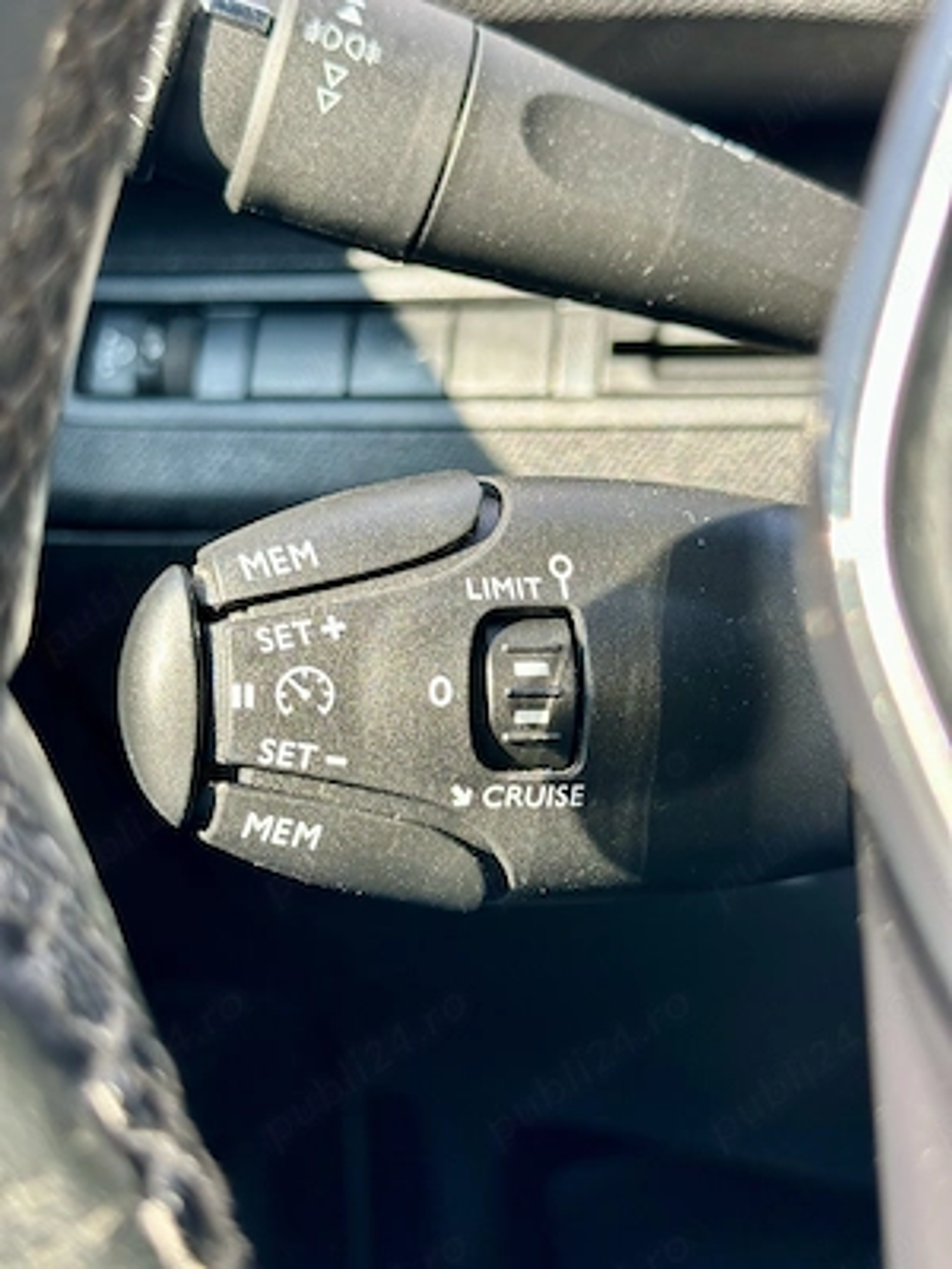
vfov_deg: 39.7
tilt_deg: -15.6
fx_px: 1760
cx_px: 476
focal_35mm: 48
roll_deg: +1.4
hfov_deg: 30.3
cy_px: 634
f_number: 1.78
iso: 80
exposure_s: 1/172
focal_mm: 6.86
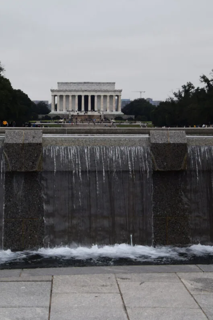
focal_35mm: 107
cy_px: 154
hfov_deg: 12.8
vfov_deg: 19.2
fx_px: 946
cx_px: 86
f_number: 8
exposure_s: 1/250
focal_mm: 55
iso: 400
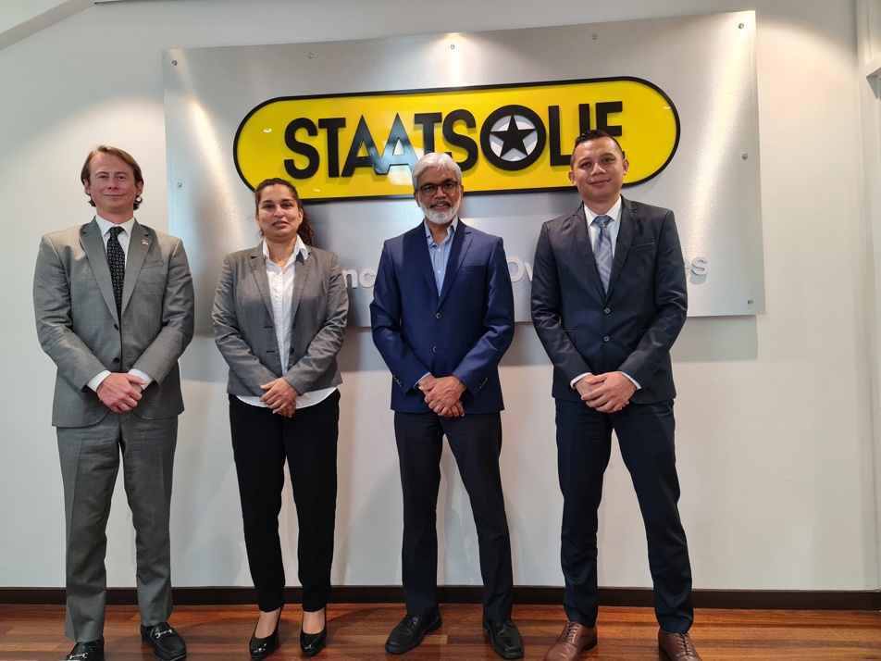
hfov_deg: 69.4
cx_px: 440
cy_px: 330
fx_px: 636
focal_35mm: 25
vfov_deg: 54.9
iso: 160
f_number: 1.8
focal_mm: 7
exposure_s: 1/40
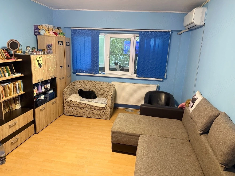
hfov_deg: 71.6
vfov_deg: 56.8
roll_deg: -1.8
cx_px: 118
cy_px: 88
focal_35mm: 24
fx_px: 163
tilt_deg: -14.4
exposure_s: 1/50
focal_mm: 6.76
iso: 320
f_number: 1.78
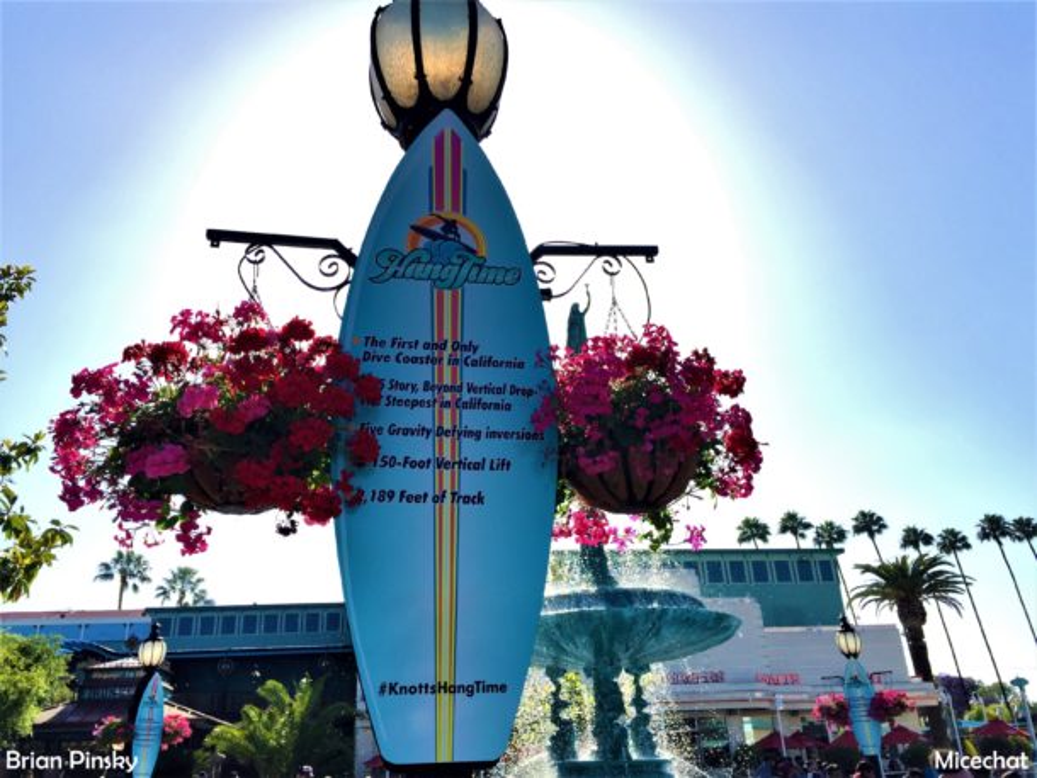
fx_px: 869
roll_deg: +0.2
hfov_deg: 61.6
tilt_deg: +22.7
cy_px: 389
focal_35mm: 29
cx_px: 518
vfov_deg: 48.3
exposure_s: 1/1276
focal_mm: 4.15
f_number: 2.2
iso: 32
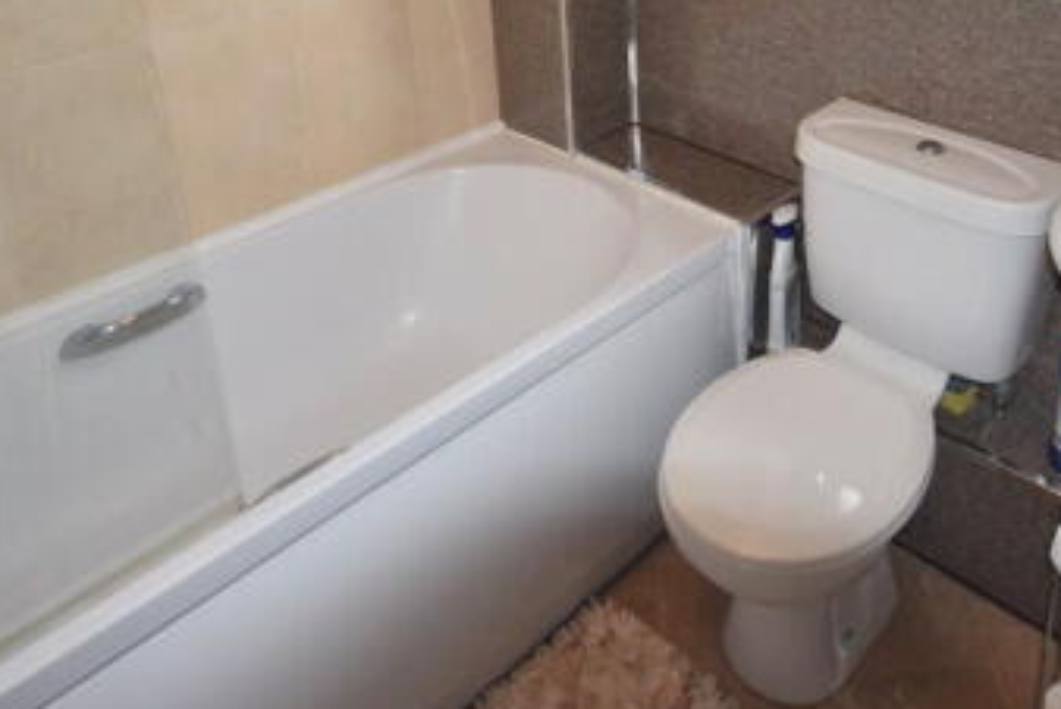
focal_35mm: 32
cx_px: 664
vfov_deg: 38.0
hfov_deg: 58.0
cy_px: 52
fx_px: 943
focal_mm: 11
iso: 800
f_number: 5.6
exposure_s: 1/125
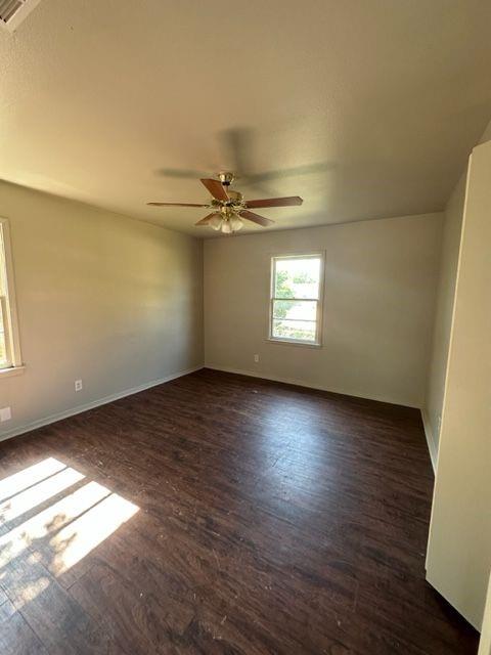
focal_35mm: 14
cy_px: 328
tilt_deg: -7.5
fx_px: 265
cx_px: 246
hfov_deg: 85.7
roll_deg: -2.0
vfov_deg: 102.1
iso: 160
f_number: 2.2
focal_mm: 2.22
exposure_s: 1/99
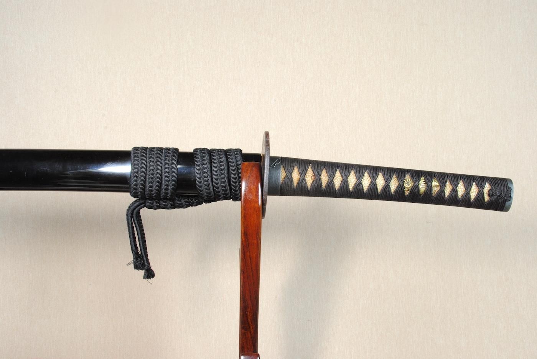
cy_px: 180
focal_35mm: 33
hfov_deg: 57.2
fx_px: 493
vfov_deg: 40.1
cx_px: 268
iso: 400
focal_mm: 22
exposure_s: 1/2
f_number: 11
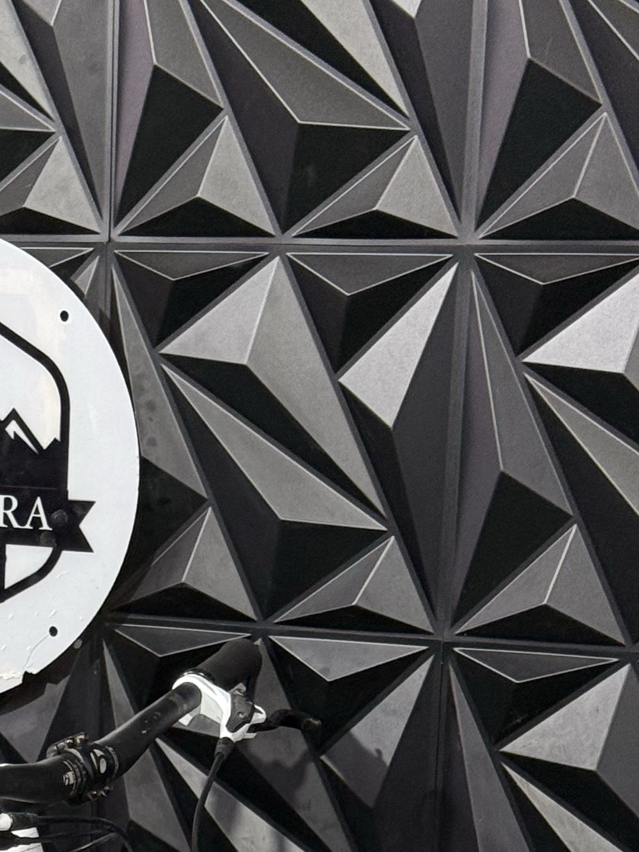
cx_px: -198
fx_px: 3324
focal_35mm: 135
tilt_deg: -13.8
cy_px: 989
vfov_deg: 14.2
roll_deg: -1.0
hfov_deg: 10.7
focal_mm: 6.76
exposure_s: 1/60
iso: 125
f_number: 1.78
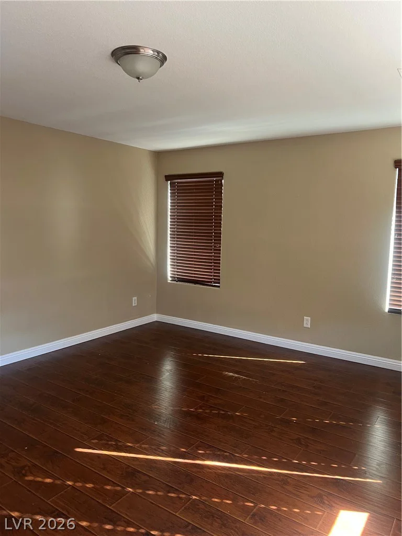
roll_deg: +1.0
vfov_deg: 67.3
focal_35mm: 26
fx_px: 403
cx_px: 201
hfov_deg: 53.1
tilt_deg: -5.9
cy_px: 268
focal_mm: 5.7
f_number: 1.5
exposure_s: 1/60
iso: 125
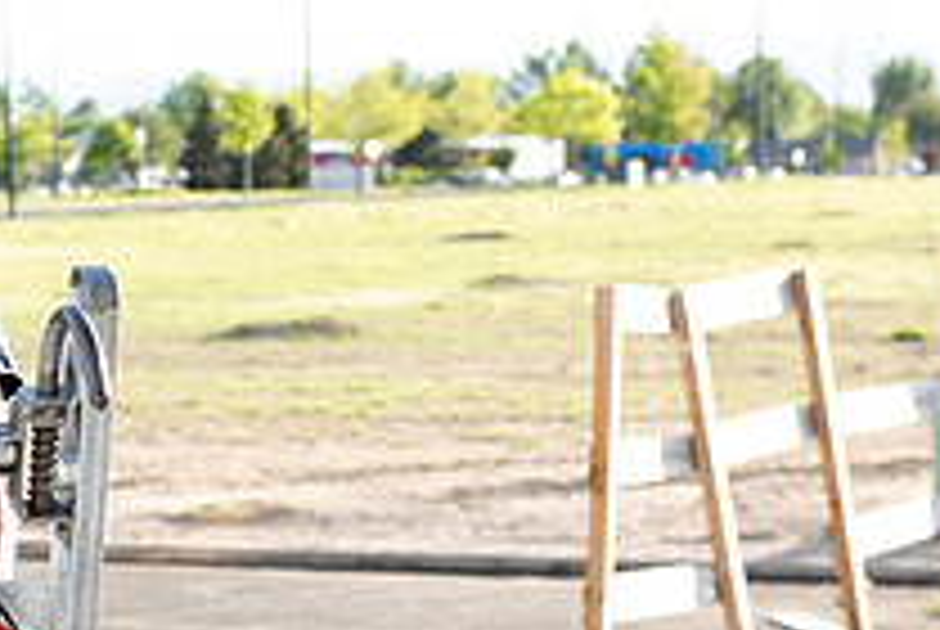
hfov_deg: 10.9
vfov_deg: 7.5
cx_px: -288
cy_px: 578
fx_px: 4785
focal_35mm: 183
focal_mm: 66
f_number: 6.3
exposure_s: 1/160
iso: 160
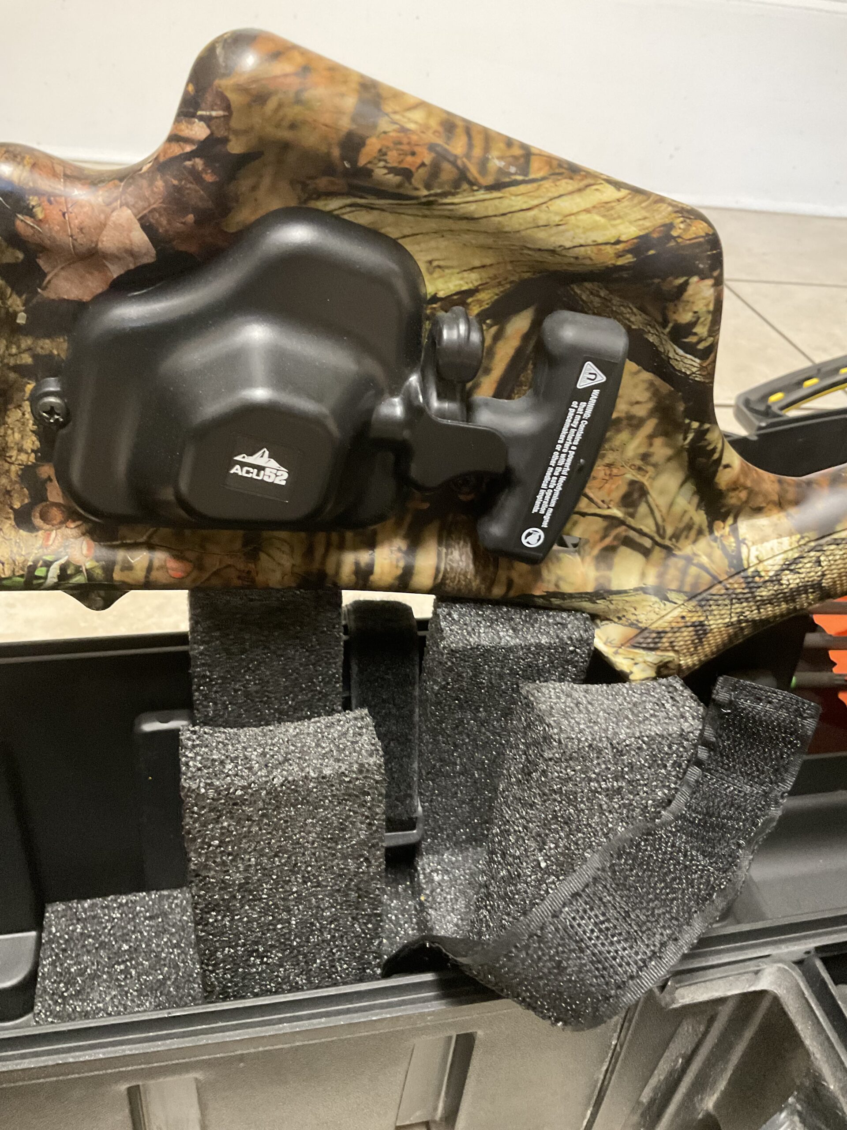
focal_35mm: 29
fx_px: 946
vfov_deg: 61.7
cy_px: 565
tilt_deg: -35.4
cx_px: 424
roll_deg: -5.9
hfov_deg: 48.2
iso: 400
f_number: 1.8
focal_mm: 3
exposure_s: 1/30
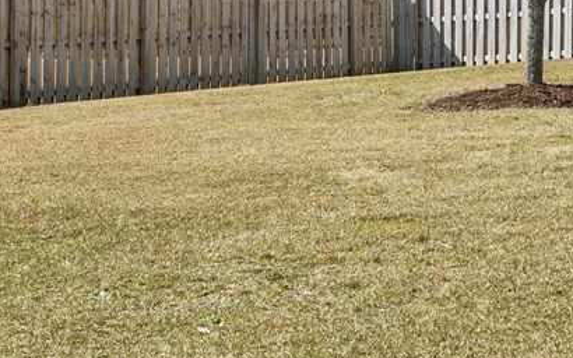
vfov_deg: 9.9
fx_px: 1905
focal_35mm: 122
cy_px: -373
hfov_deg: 15.3
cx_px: 959
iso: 100
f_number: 8
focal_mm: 24
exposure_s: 1/200
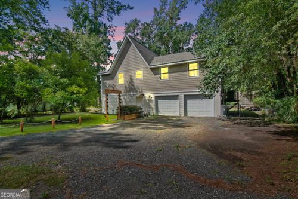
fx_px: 137
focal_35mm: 16
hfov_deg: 95.0
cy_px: 100
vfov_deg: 72.0
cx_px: 149
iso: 250
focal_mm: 11
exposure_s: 1/20
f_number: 7.1
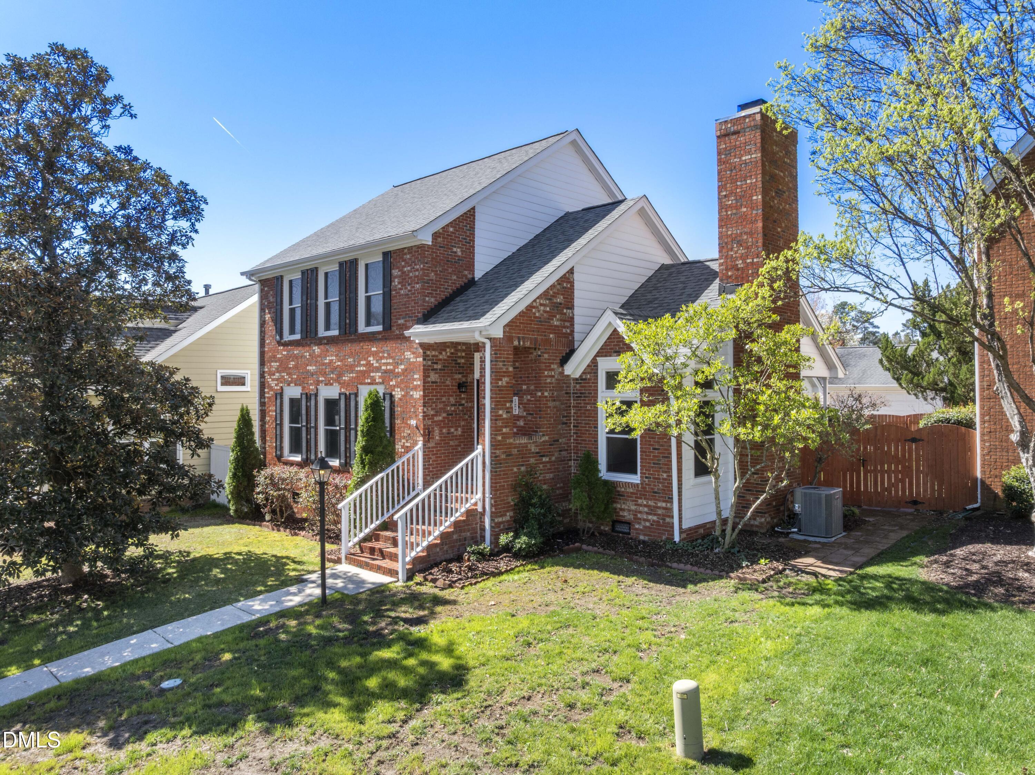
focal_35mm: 24
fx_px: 717
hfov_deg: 71.6
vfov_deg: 56.8
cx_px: 518
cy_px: 388
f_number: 11
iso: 100
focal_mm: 12.29
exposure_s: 1/60
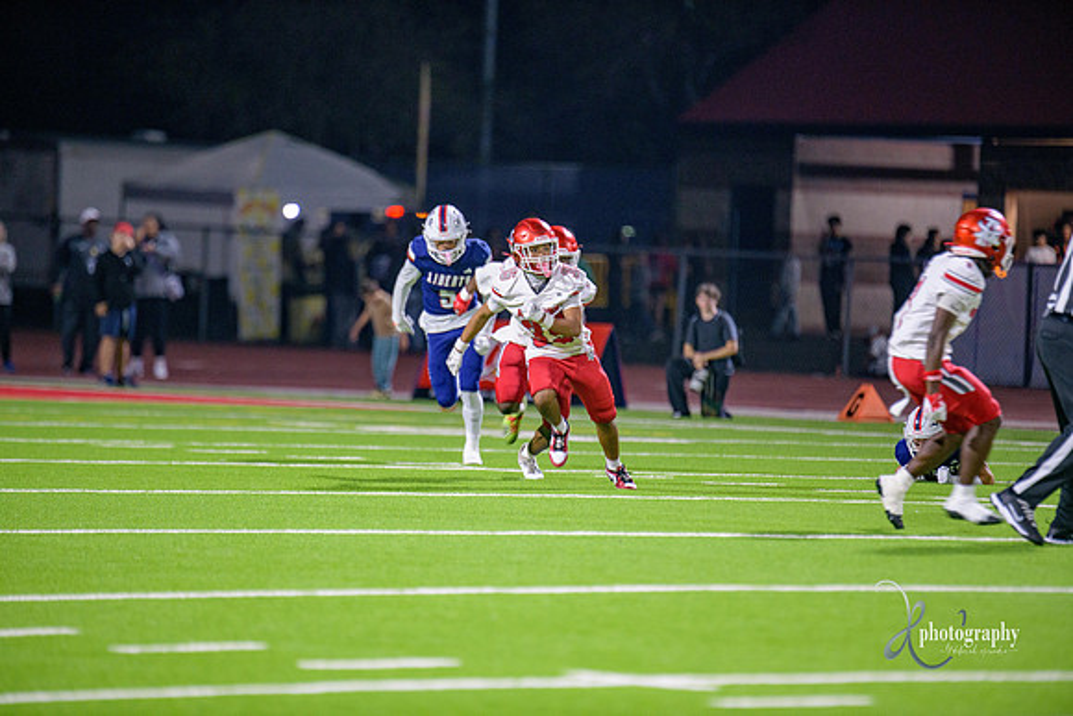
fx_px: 8943
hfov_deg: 6.9
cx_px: 536
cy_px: 358
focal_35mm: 300
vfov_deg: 4.6
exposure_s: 1/250
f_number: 2.8
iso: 2000
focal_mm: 300
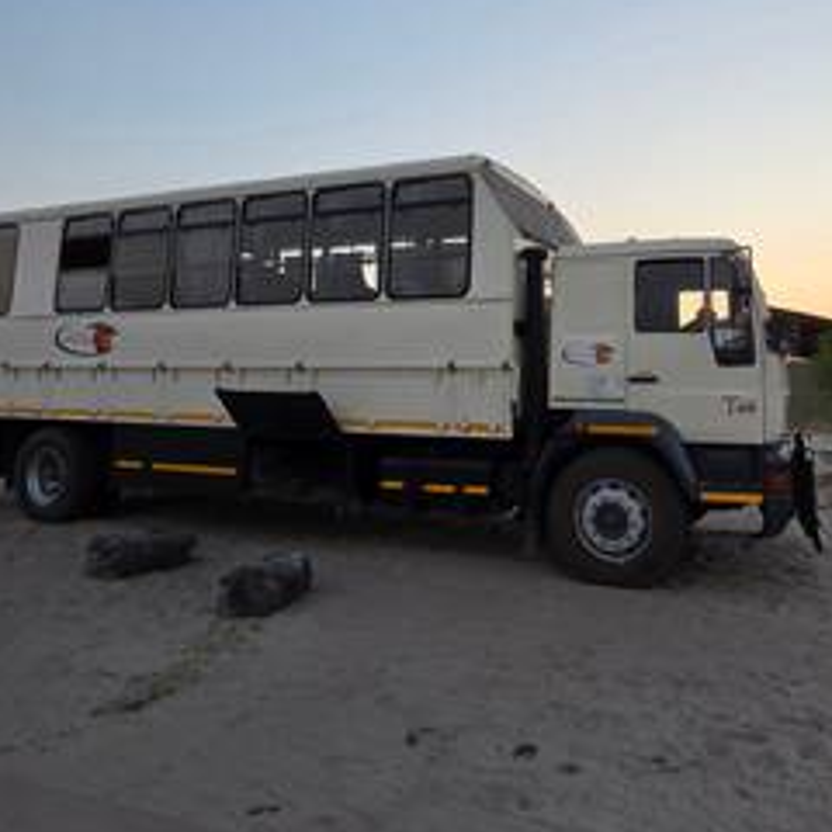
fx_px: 625
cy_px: 326
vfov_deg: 66.5
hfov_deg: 65.8
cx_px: 541
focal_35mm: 23
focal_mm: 2.2
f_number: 1.9
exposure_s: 1/100
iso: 80
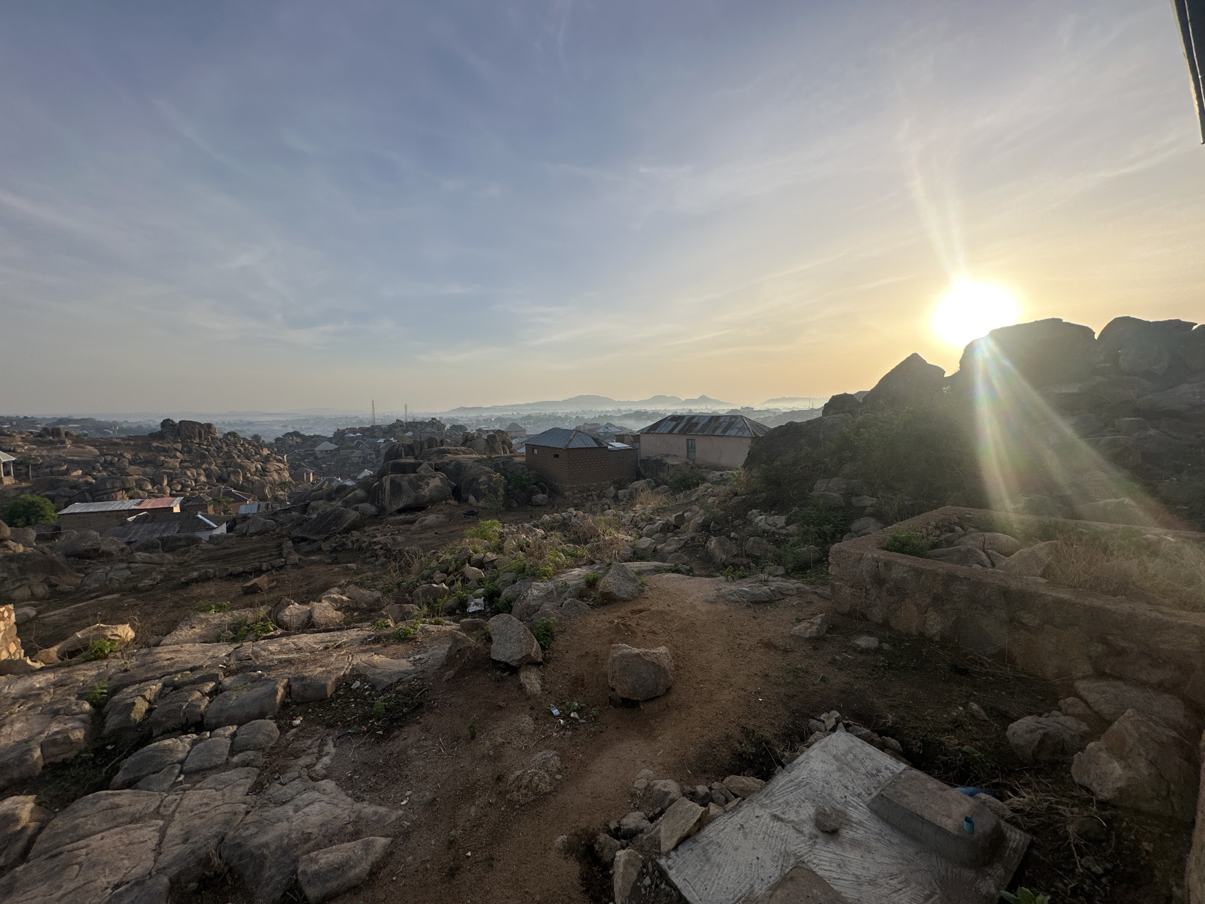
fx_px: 487
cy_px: 452
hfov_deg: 102.1
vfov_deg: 85.7
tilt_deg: -5.9
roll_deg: +0.7
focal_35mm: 14
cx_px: 602
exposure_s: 1/1795
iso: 50
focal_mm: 2.22
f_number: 2.2
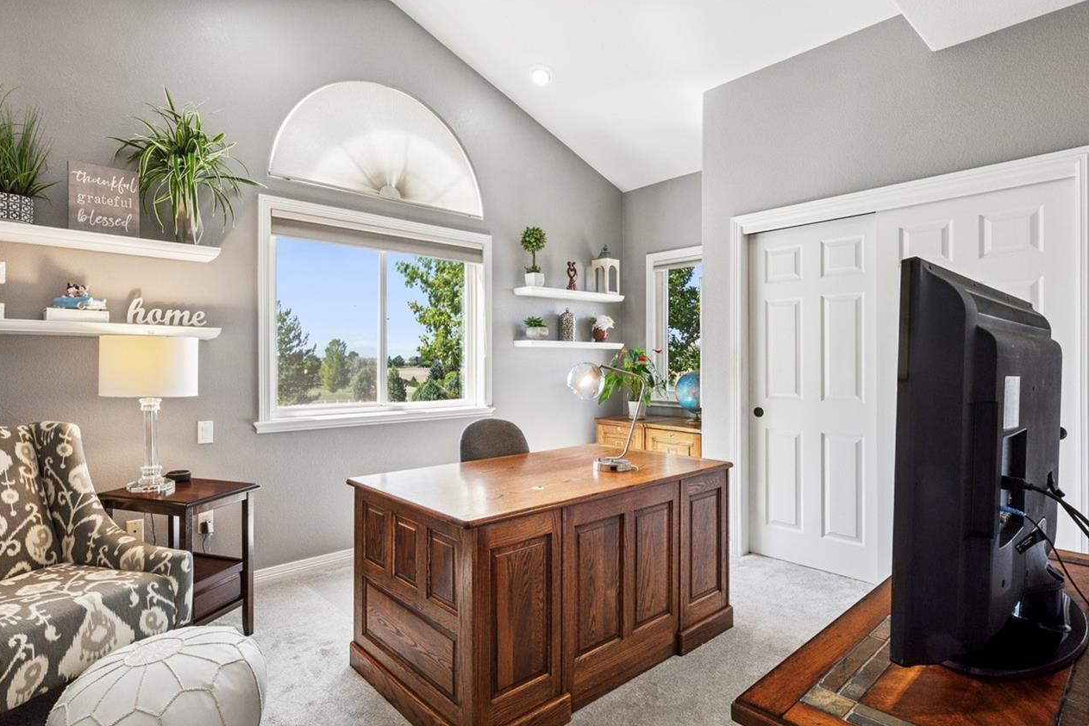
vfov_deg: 64.5
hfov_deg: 86.8
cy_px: 372
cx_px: 515
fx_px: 575
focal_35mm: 19
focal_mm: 15
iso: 800
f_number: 11
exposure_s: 1/60
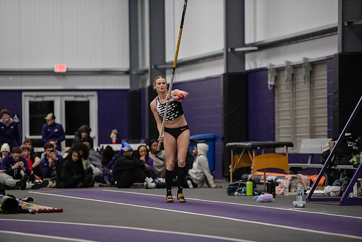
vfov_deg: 7.0
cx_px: 181
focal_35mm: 195
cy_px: 121
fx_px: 1961
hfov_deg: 10.5
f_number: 2.8
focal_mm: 195
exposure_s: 1/800
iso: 6400
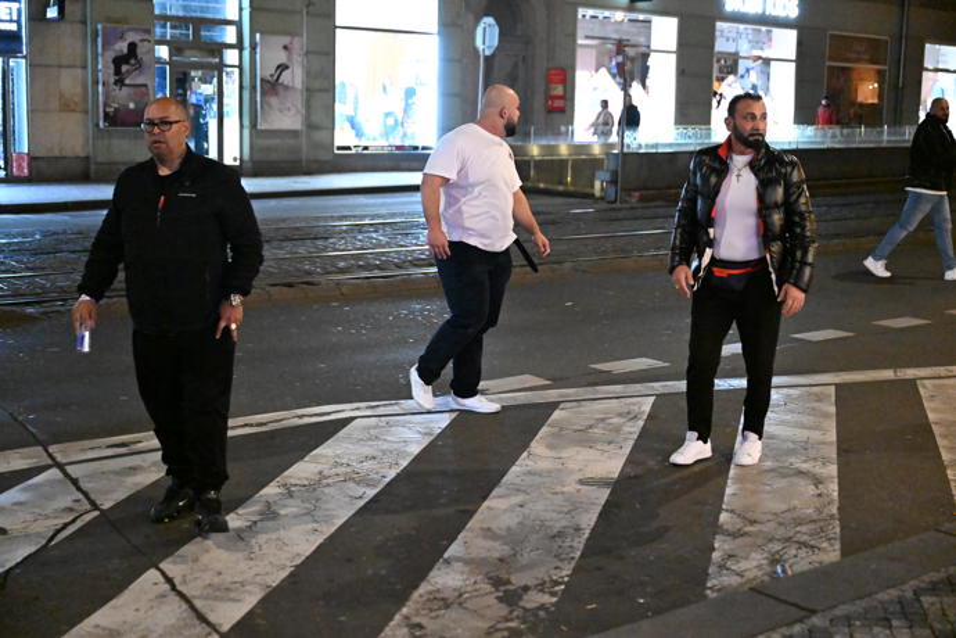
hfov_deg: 40.3
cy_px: 319
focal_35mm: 49
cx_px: 478
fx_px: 1301
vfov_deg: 27.5
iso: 25600
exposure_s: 1/500
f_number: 2.8
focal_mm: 49
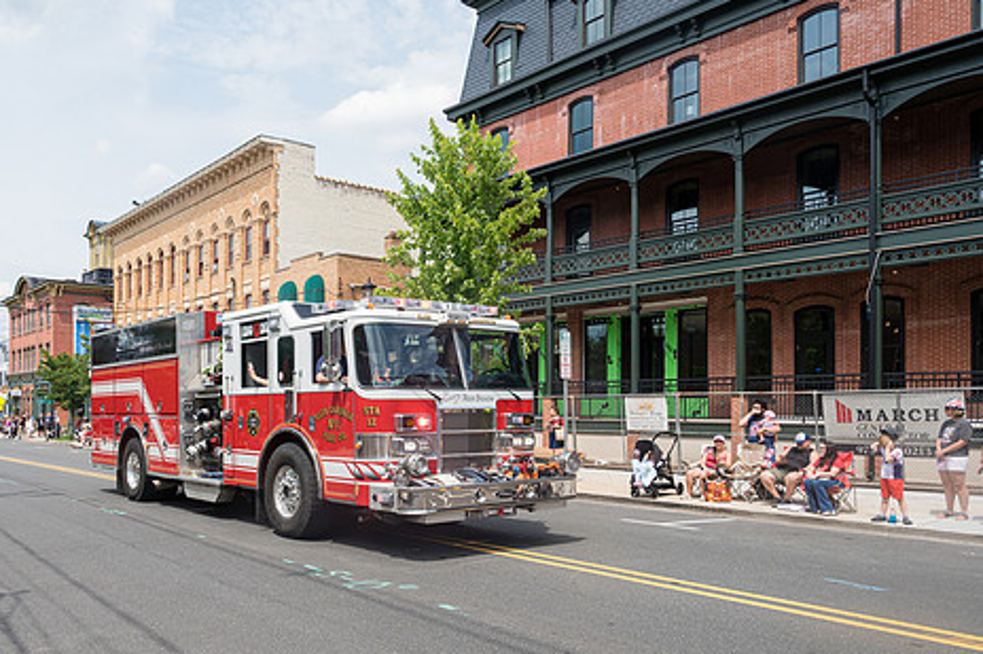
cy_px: 398
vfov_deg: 43.3
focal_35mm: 30
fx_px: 819
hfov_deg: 61.1
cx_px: 371
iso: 100
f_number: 10
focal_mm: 24
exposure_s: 1/100
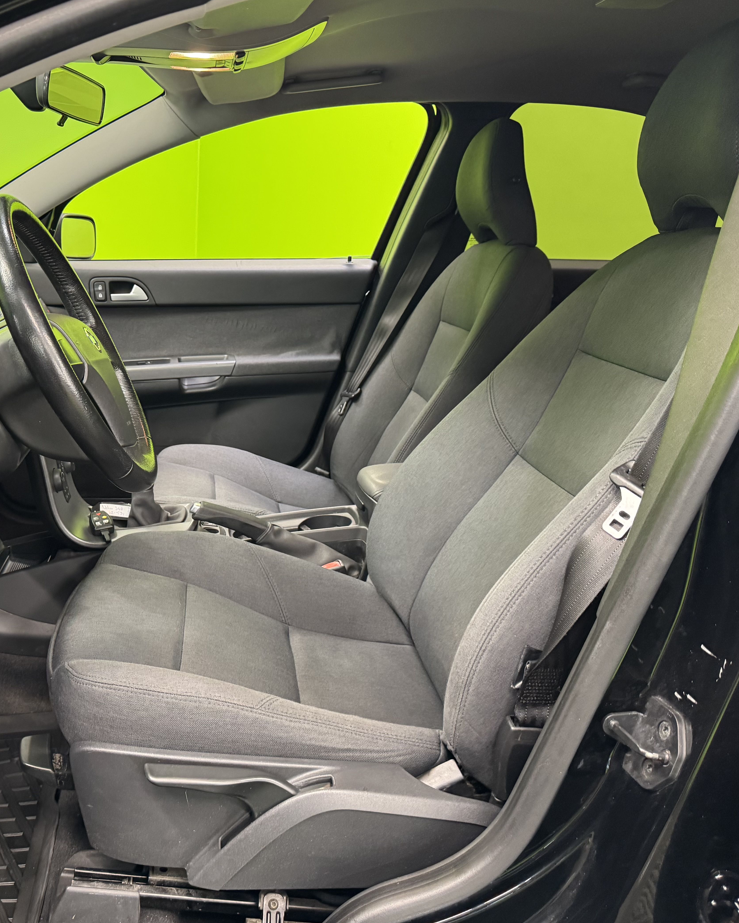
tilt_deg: -14.8
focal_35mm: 32
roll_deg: -1.6
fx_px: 875
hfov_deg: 44.9
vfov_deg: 55.7
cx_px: 232
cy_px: 457
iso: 500
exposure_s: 1/50
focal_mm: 6.76
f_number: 1.78
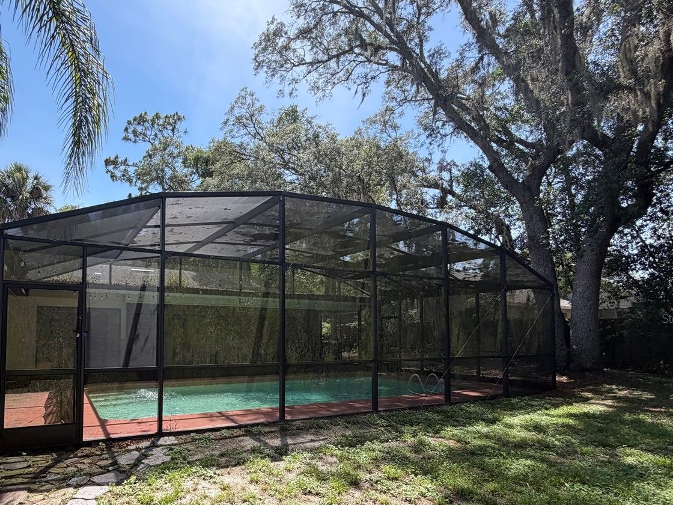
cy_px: 318
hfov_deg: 79.7
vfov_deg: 64.9
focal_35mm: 20
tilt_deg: +4.8
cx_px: 238
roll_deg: +0.0
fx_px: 389
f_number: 2.2
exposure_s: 1/510
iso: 40
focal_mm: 2.22
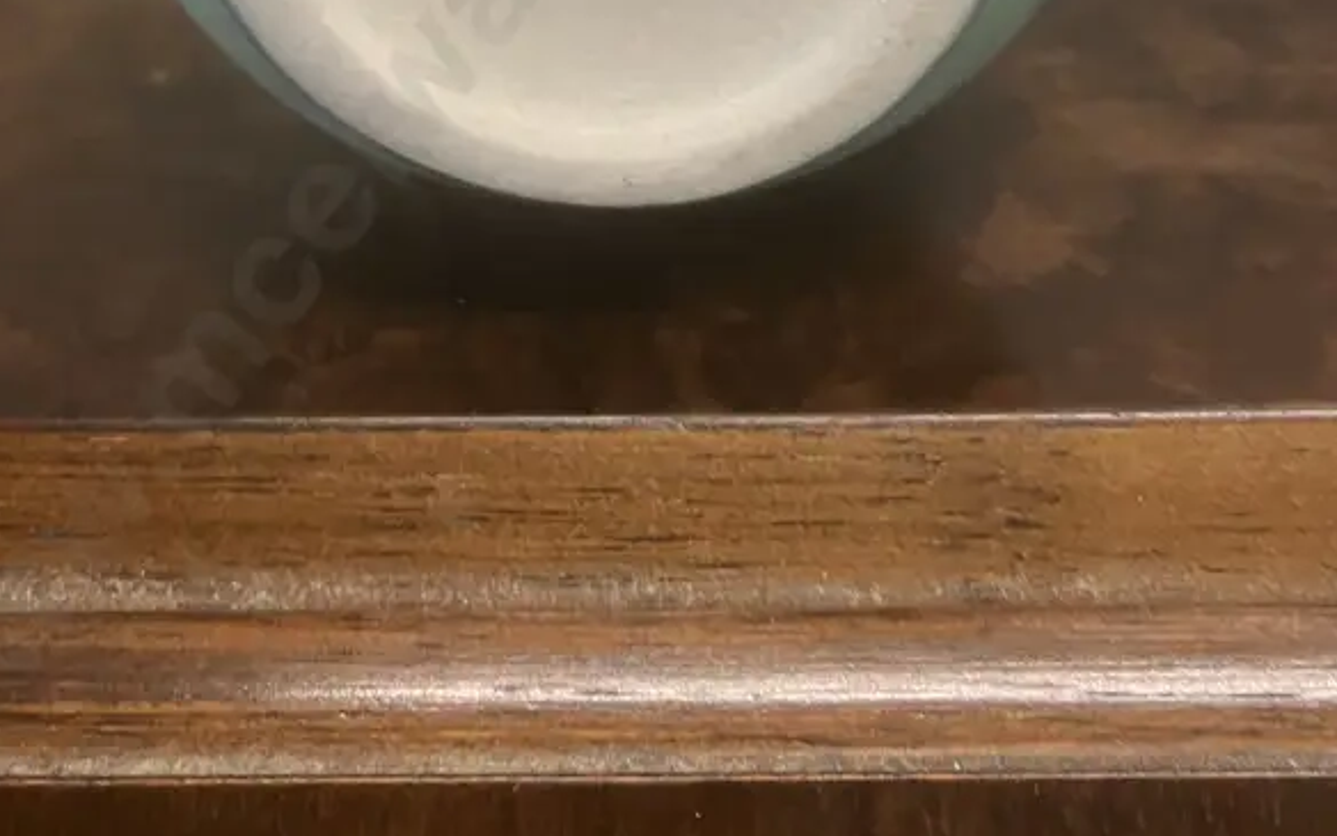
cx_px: 604
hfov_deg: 38.8
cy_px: -160
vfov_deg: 22.9
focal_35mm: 52
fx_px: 1895
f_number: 1.8
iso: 160
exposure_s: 1/50
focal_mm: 3.99
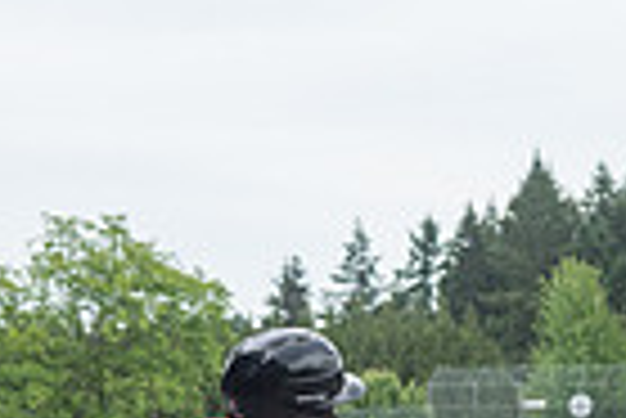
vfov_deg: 7.3
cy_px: 555
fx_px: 3238
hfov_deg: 11.0
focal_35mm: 186
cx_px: 444
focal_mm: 21
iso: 400
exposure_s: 1/1600
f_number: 2.8
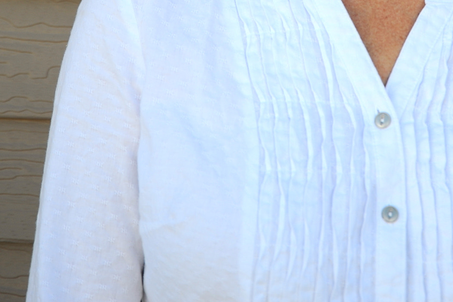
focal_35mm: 194
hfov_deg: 10.6
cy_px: -131
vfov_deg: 7.0
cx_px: 290
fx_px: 2441
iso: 200
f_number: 8
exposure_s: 1/250
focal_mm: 100
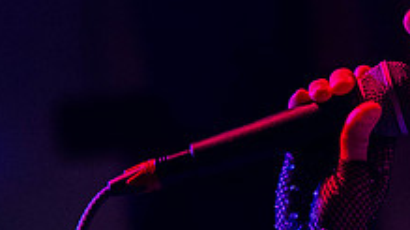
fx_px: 2163
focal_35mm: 199
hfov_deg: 10.8
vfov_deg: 6.1
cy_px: 270
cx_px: 147
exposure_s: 1/160
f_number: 1.8
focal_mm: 50
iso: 3200
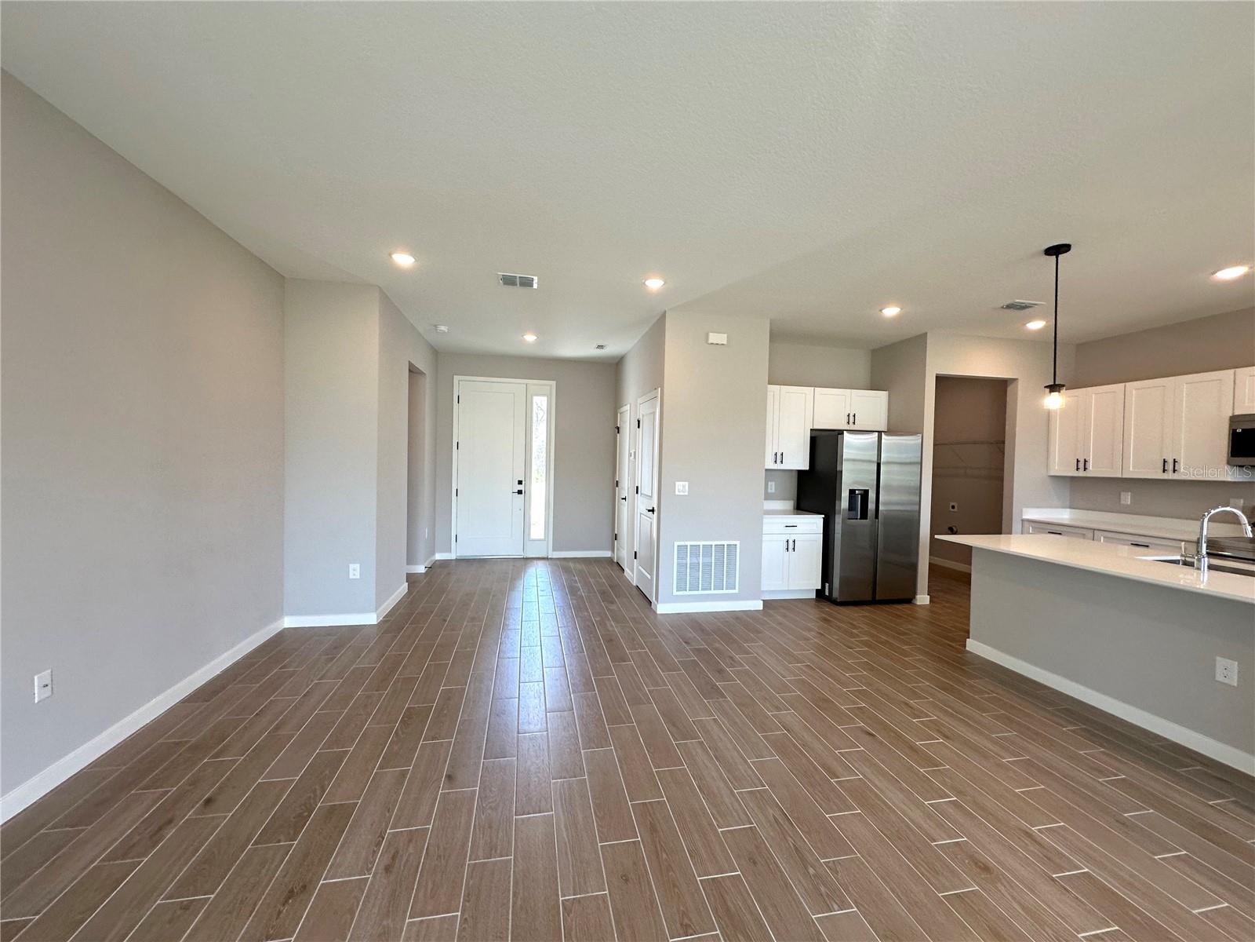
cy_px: 471
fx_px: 508
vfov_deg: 85.7
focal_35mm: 14
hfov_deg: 102.1
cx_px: 628
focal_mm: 2.22
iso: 100
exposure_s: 1/120
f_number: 2.2
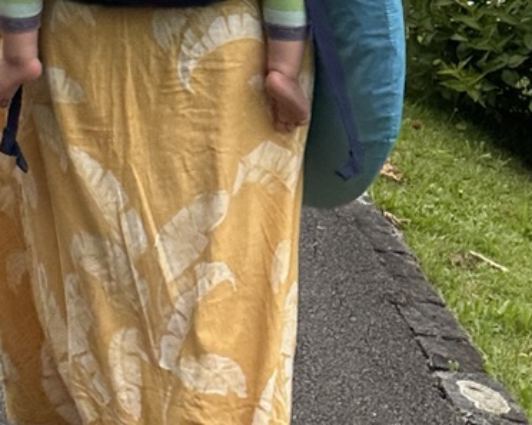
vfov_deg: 11.8
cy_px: -182
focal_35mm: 126
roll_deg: +0.8
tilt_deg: -5.6
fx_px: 1982
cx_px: 46
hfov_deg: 15.1
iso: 80
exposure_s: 1/910
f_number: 1.78
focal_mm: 6.86
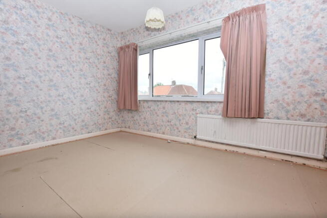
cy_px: 109
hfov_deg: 100.4
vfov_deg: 77.4
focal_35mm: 15
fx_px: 136
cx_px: 164
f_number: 5.6
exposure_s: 1/250
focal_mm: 10
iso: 250
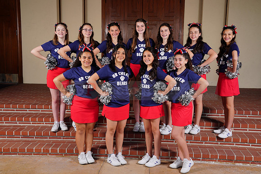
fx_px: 334
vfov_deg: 29.3
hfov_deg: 42.7
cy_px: 87
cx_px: 130
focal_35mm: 46
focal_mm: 46
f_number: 6.3
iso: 200
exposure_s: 1/200
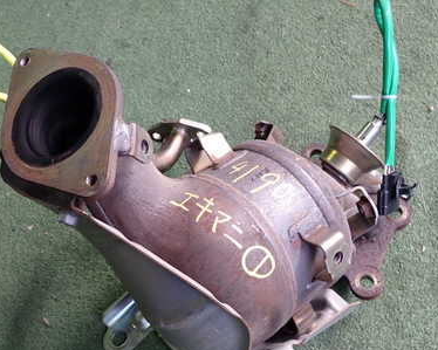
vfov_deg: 31.9
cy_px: 217
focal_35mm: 47
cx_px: 194
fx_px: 609
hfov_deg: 39.5
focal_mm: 5.4
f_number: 2.3
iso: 200
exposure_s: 1/60
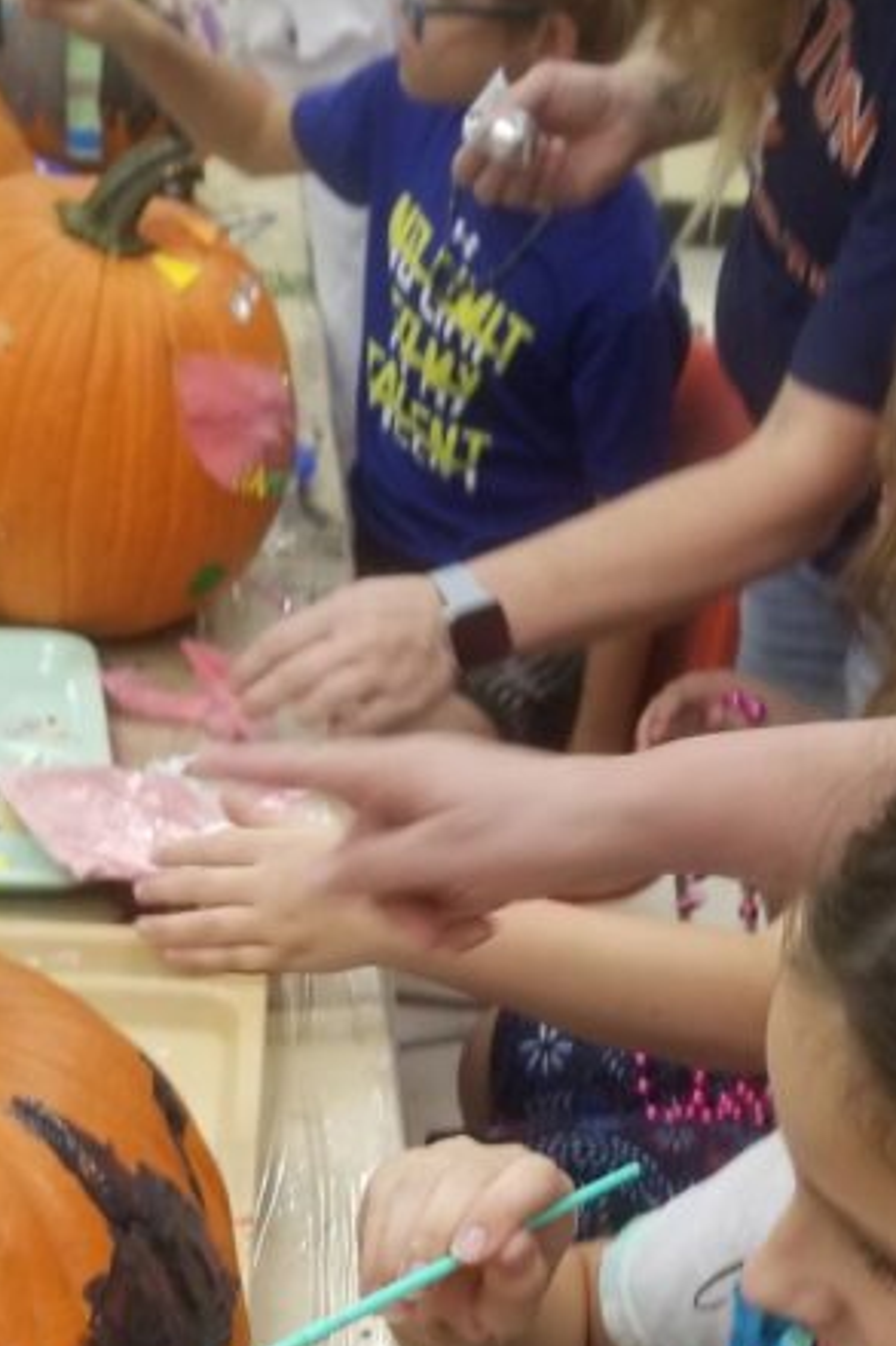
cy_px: 1389
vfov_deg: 29.5
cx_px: 474
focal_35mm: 63
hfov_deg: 21.6
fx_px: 2354
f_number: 1.7
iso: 200
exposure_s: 1/60
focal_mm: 4.25
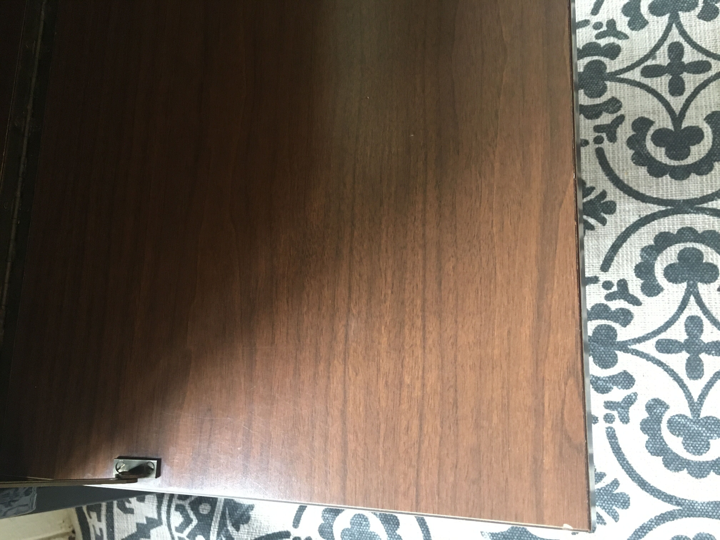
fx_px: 603
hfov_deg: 61.7
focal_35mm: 29
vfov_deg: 48.2
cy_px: 270
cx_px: 360
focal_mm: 4.15
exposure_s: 1/25
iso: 200
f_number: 2.2
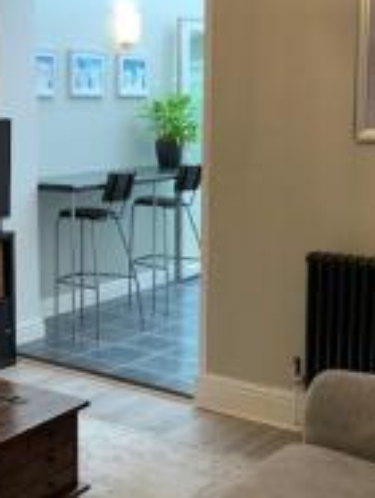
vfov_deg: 31.6
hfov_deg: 23.6
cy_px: 234
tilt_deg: -7.5
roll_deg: +0.2
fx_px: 879
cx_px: 59
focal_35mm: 61
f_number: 1.8
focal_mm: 4.25
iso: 160
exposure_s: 1/50
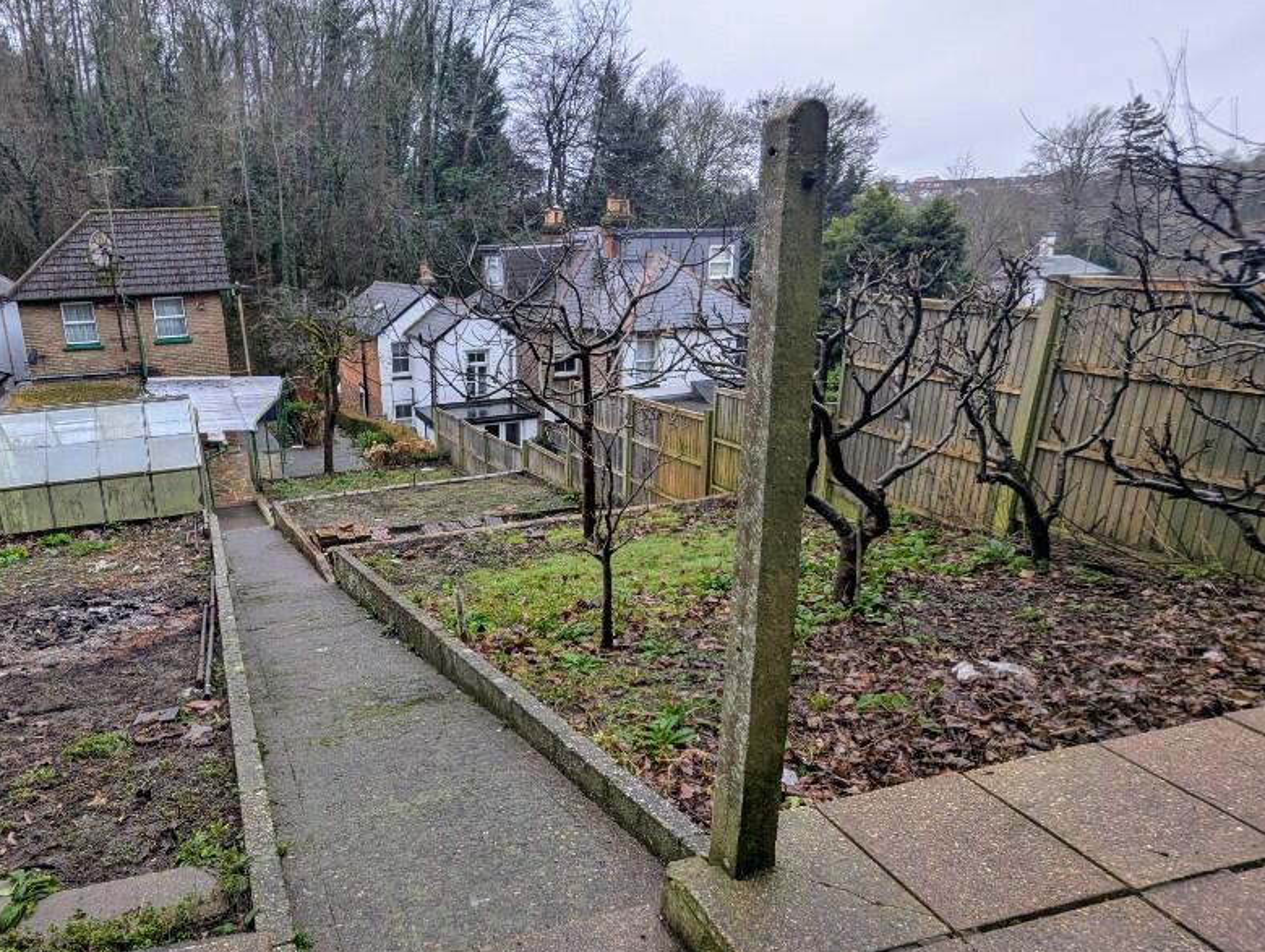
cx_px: 464
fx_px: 768
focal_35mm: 21
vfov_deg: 63.5
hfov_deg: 77.3
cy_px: 494
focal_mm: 2.35
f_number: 2.2
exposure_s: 1/143
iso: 50
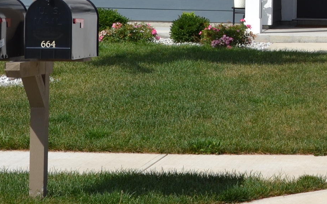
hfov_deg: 12.8
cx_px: 413
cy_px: -76
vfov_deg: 8.1
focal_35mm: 159
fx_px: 1414
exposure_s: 1/250
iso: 100
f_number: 8
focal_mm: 31
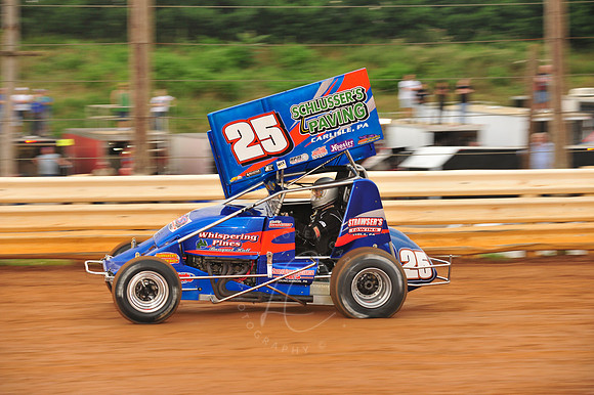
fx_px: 2391
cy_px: 198
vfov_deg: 9.5
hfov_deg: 14.2
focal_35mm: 145
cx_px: 297
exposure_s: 1/320
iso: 640
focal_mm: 145
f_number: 7.1
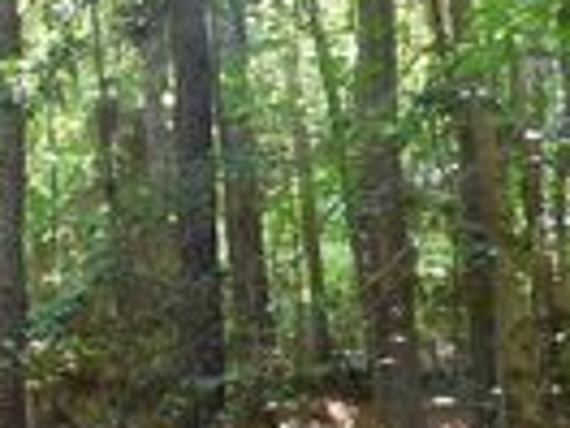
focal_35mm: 87
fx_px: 1433
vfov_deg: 16.9
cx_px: -285
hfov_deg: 19.6
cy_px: 331
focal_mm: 4
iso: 125
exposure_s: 1/30
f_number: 3
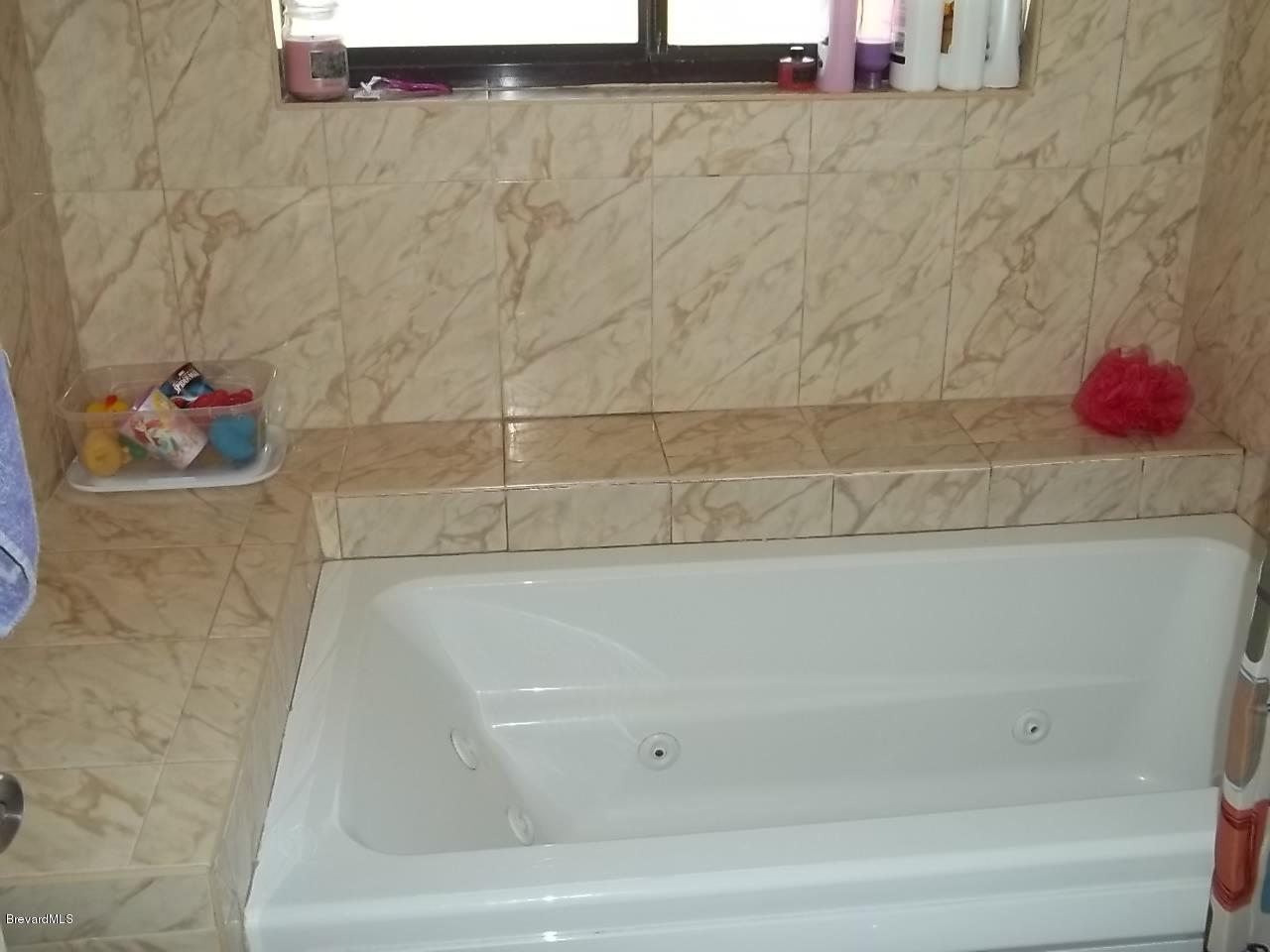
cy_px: 476
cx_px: 635
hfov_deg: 51.4
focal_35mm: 36
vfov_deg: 39.7
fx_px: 1321
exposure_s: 1/30
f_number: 3.1
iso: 64
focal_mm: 6.5
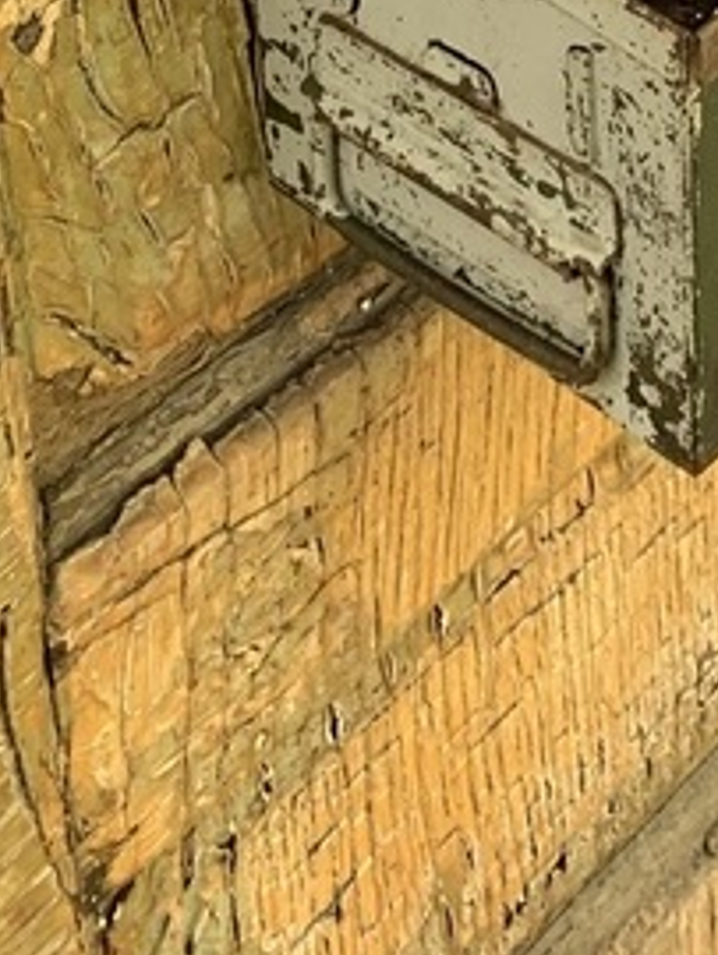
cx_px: 796
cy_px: -937
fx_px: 2872
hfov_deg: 13.9
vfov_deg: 15.3
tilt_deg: -21.5
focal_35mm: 104
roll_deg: +1.7
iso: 80
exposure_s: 1/121
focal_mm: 4.25
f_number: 1.8
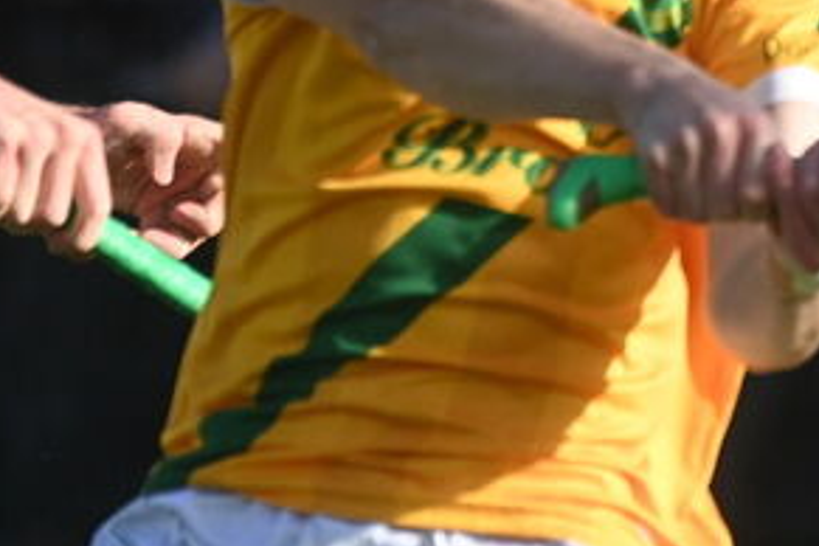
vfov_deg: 0.7
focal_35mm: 1899
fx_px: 43199
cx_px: 805
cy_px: 169
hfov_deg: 1.1
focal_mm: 460
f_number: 5.6
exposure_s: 1/3200
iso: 800
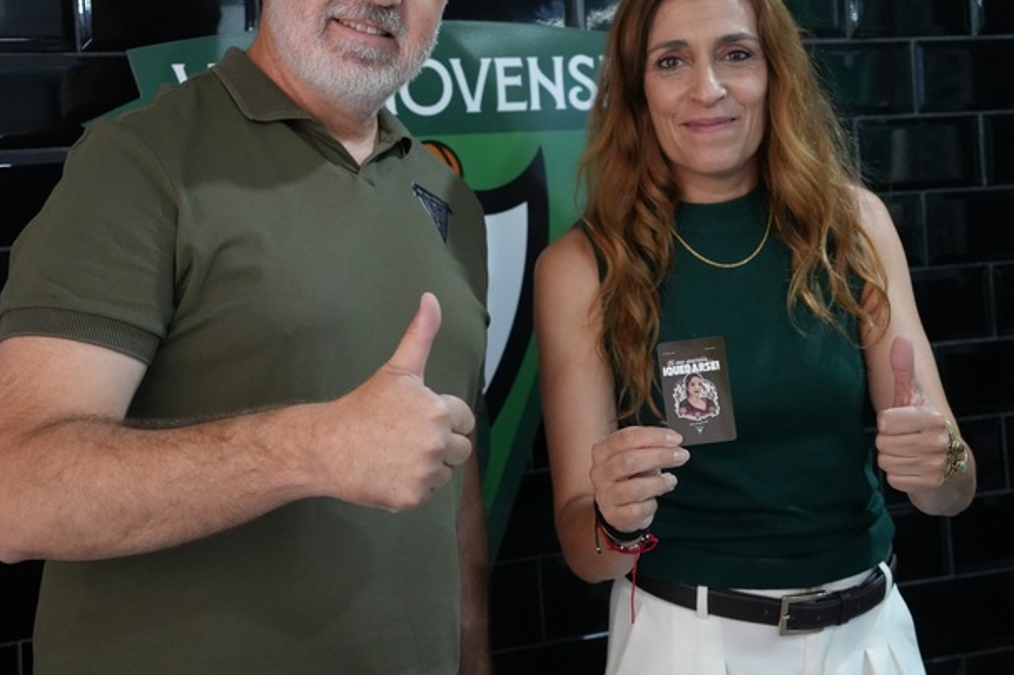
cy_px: 238
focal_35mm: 58
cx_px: 483
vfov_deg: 23.3
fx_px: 1633
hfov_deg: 34.5
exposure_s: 1/160
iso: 5000
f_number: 4
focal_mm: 44
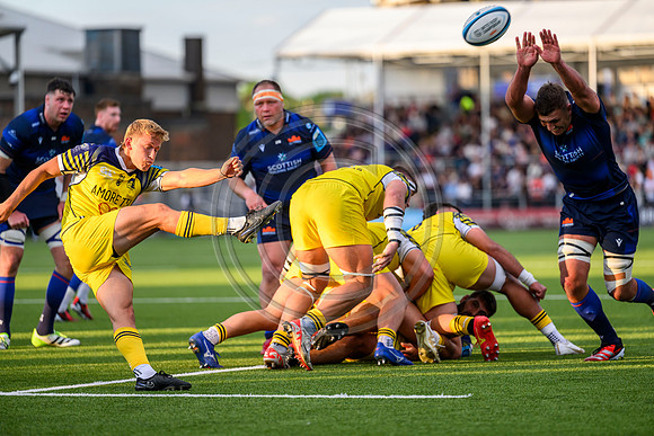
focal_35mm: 200
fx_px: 3634
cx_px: 327
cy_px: 218
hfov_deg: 10.3
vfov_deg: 6.9
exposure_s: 1/1600
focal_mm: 200
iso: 800
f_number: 3.2
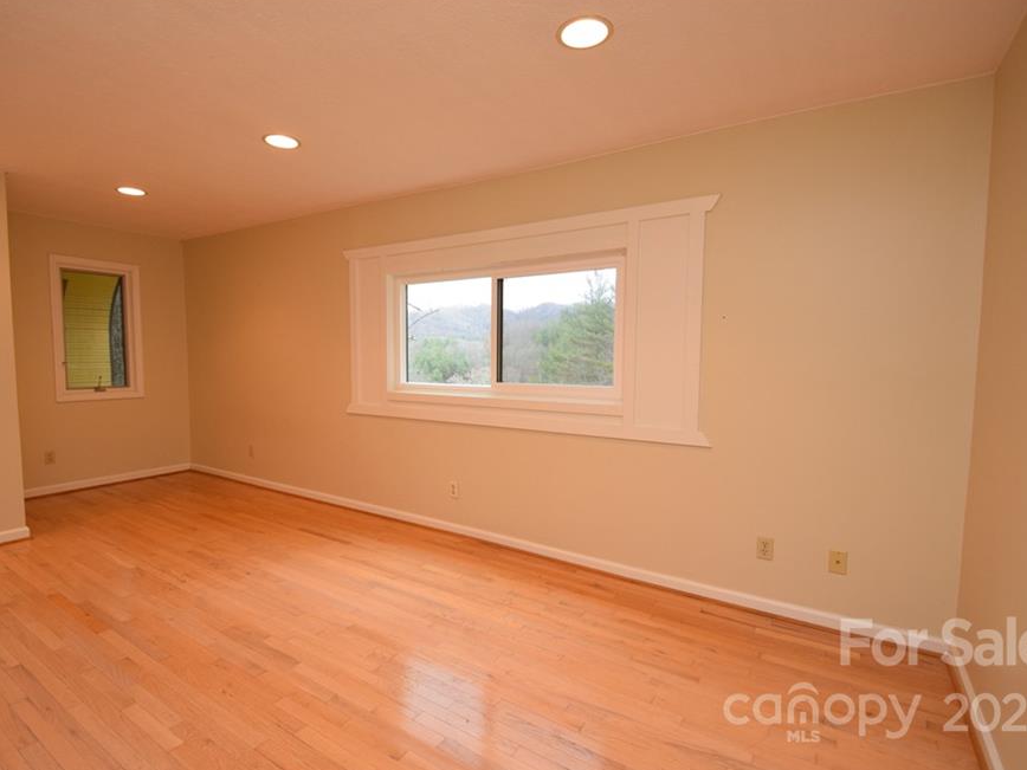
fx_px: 504
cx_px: 472
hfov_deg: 90.8
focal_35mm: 17
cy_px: 387
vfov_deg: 74.7
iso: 800
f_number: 4.5
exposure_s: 1/80
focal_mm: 10
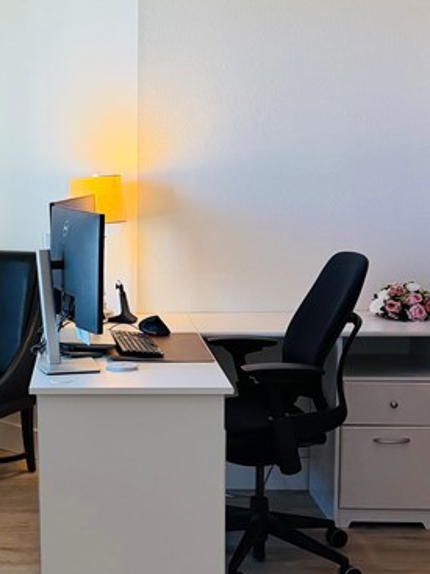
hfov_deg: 21.0
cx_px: -20
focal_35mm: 67
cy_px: 321
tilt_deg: -9.5
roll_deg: +1.0
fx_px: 1110
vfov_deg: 29.0
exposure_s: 1/120
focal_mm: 6.76
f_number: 1.78
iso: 160
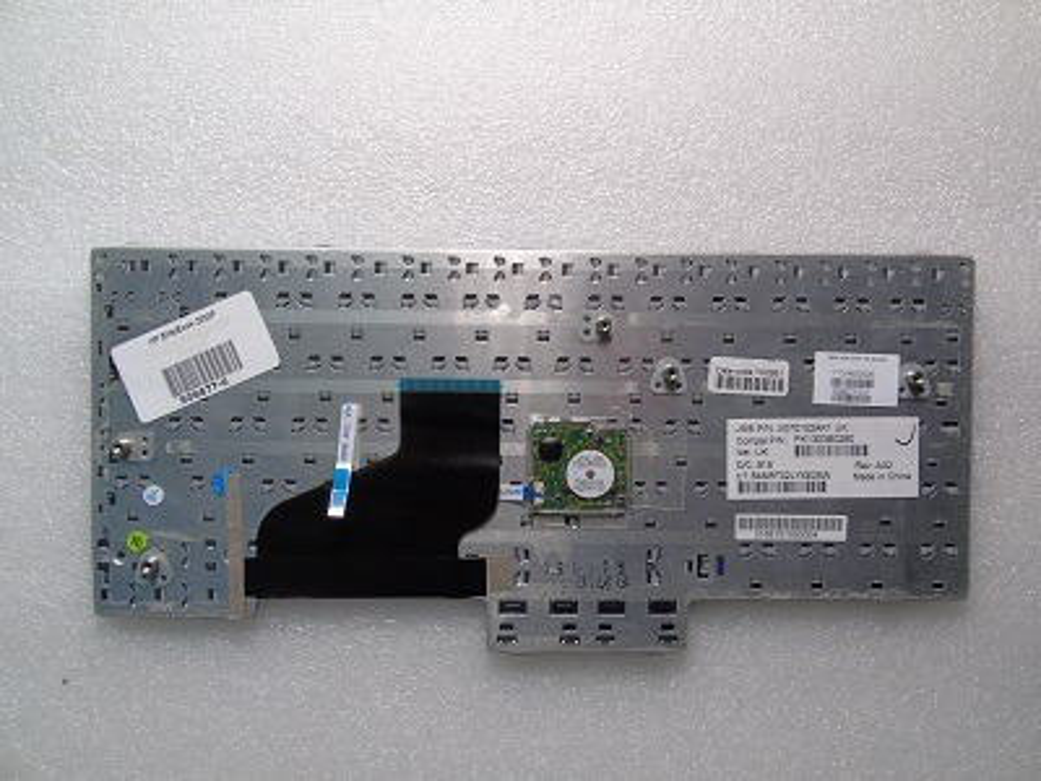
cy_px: 390
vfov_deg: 54.9
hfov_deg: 69.4
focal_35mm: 25
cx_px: 520
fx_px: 752
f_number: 5.1
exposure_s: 1/15
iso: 100
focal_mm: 4.4
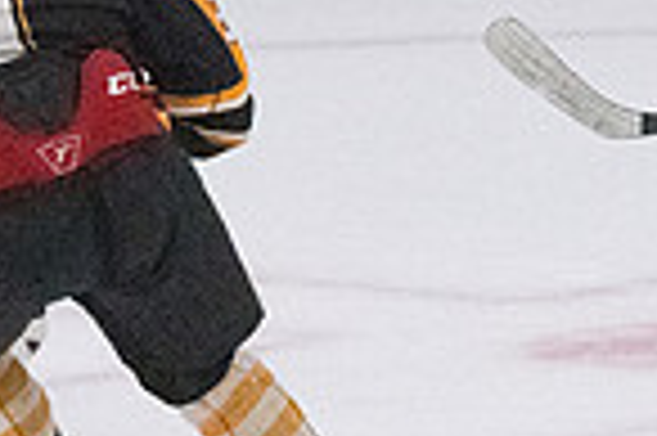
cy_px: 139
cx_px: 1210
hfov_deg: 1.7
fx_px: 21675
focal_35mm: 1189
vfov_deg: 1.2
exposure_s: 1/1600
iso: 8000
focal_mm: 200
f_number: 5
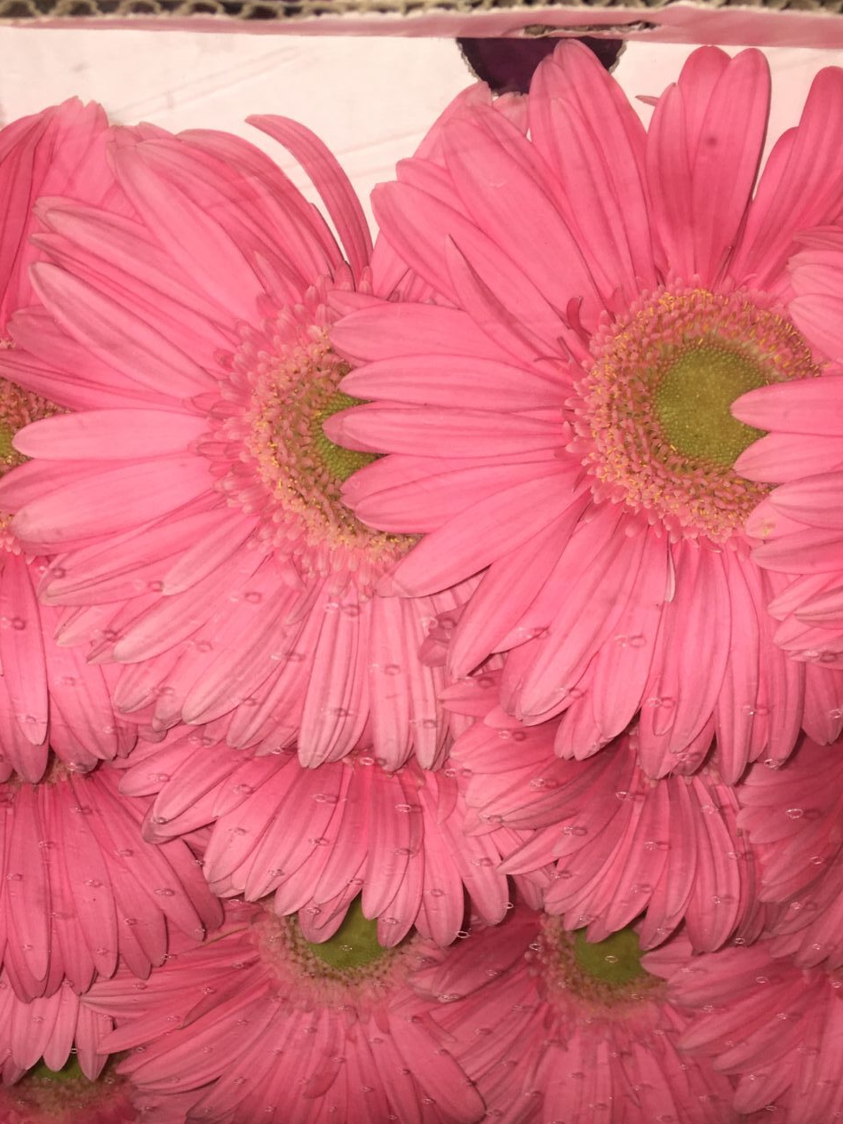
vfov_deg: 42.6
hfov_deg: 32.9
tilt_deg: -46.0
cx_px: 423
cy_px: 709
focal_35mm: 44
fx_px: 1428
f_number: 2.2
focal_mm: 4.15
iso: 25
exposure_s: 1/46
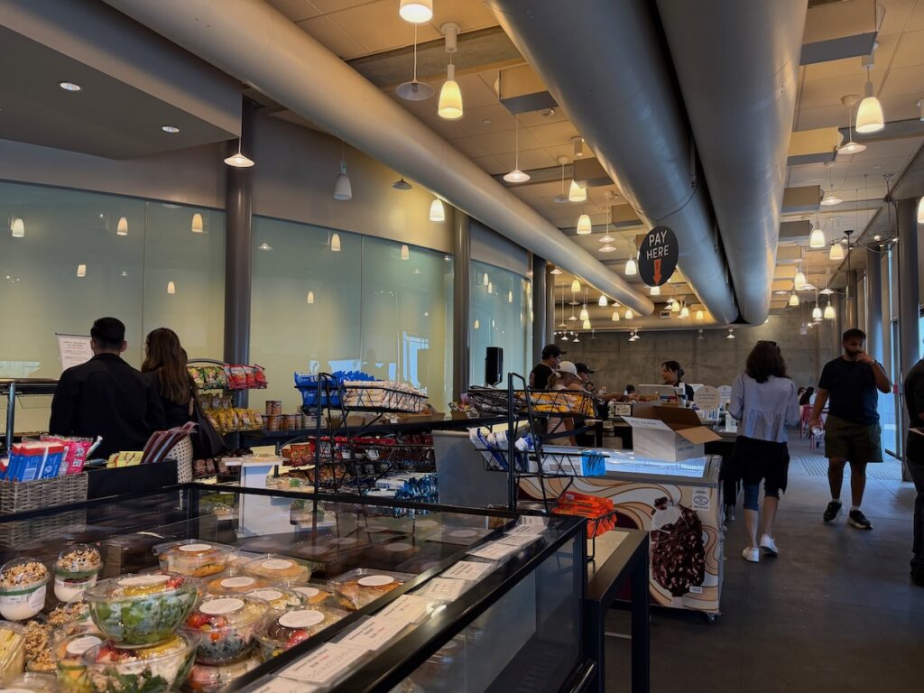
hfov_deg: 71.6
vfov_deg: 56.8
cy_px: 346
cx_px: 462
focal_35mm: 24
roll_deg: -1.2
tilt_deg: +2.9
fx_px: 641
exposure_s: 1/120
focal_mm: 6.76
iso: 250
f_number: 1.78
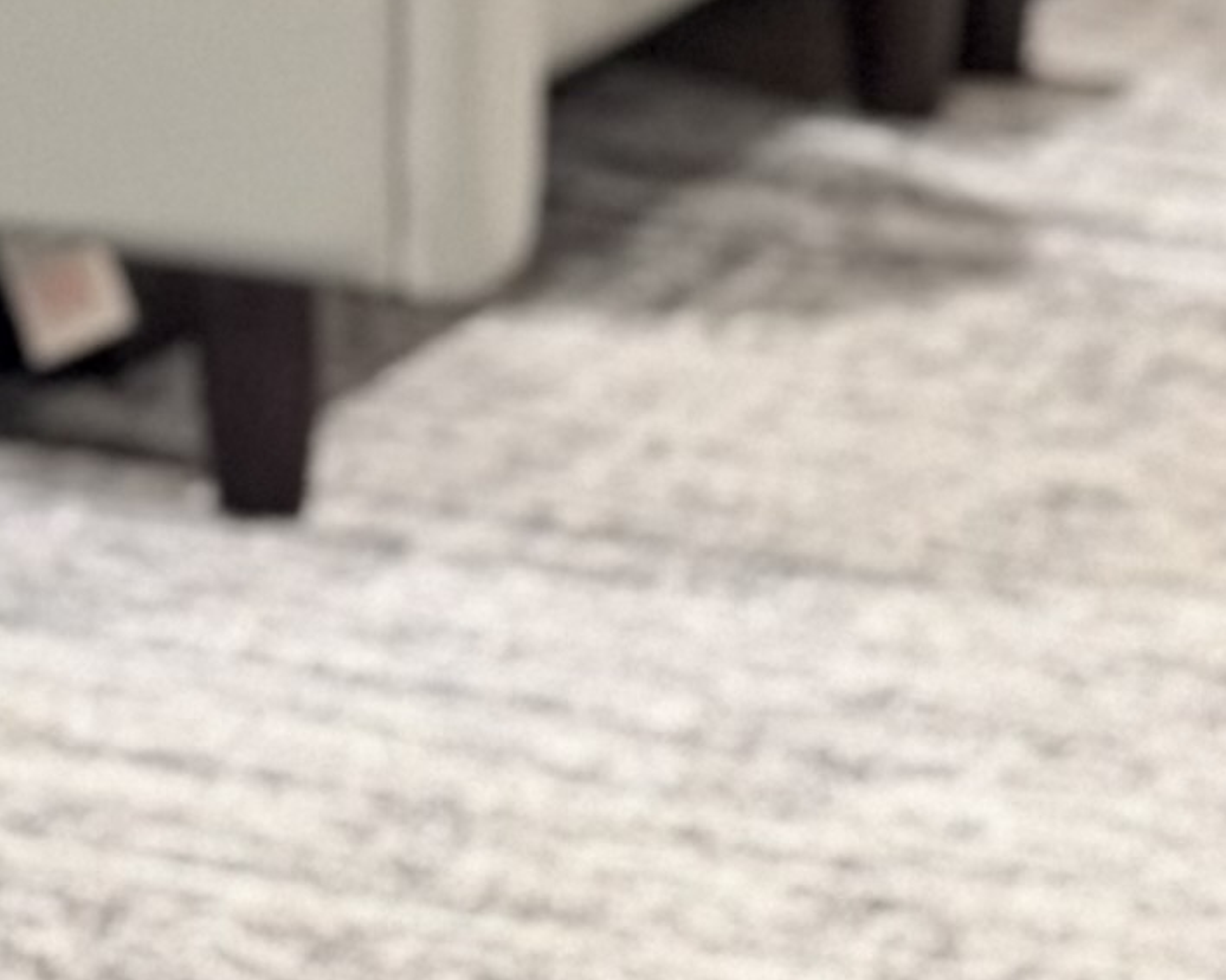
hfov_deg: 6.7
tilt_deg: -3.5
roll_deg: +0.1
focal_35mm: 267
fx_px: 9685
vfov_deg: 5.6
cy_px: -1470
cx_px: -2147
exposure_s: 1/28
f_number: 1.78
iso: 640
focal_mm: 6.76
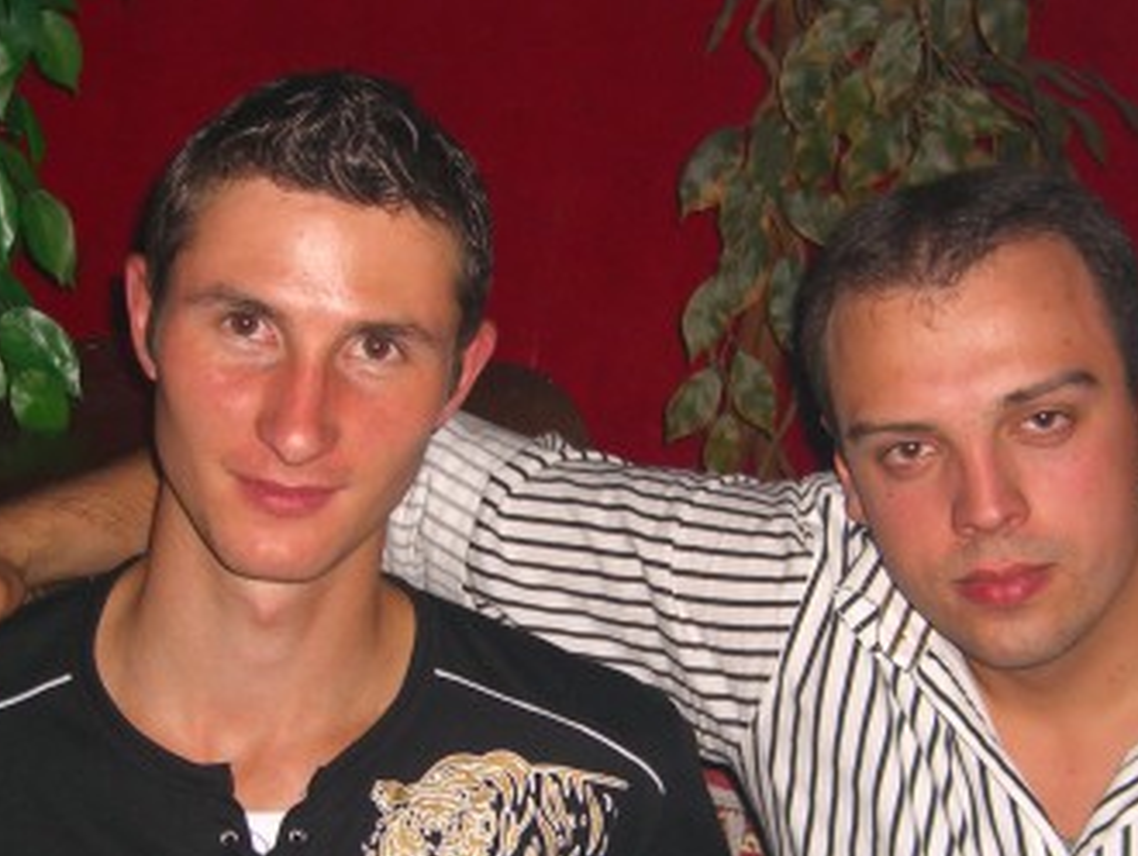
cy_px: 663
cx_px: 593
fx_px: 2270
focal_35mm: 69
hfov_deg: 28.1
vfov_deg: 21.1
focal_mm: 7.9
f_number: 2.8
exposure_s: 1/60
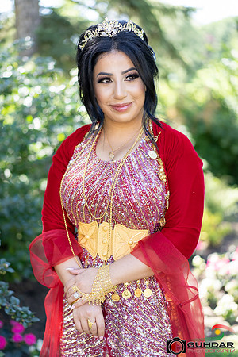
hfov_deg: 24.6
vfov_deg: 36.2
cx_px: 119
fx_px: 545
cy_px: 178
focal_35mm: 55
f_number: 1.8
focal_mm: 55
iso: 100
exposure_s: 1/250
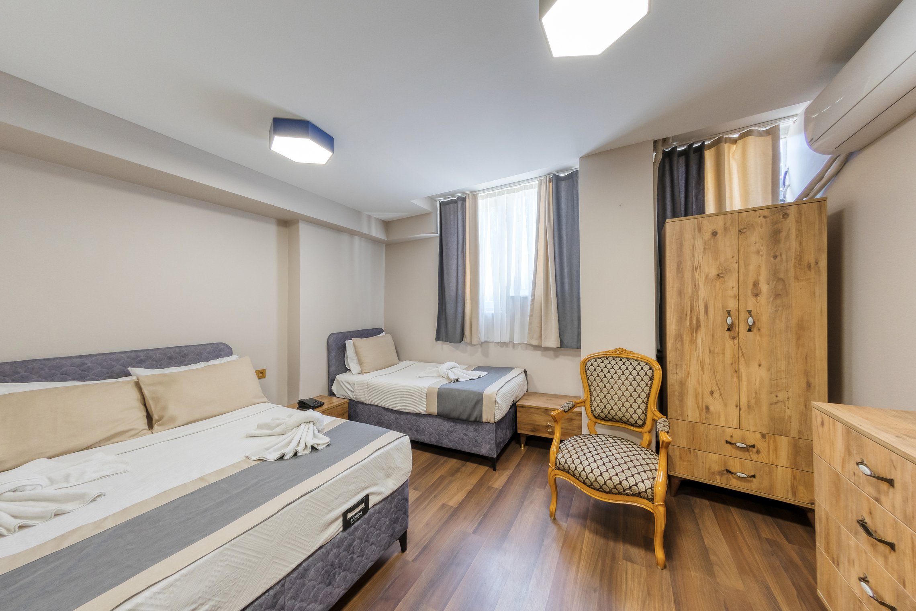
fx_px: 382
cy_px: 306
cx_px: 458
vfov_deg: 77.3
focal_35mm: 15
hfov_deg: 100.4
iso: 800
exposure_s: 1/13
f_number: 10
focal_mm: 10
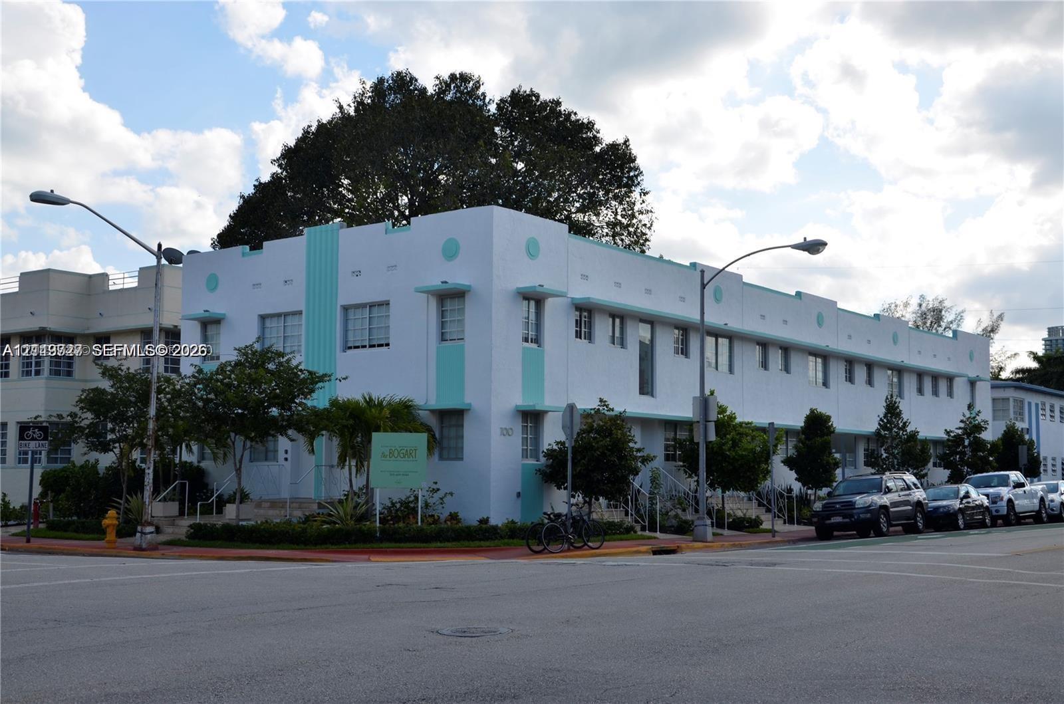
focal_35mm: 42
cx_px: 532
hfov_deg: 46.5
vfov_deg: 31.7
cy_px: 352
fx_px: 1238
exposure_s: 1/250
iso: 100
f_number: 8
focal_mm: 28
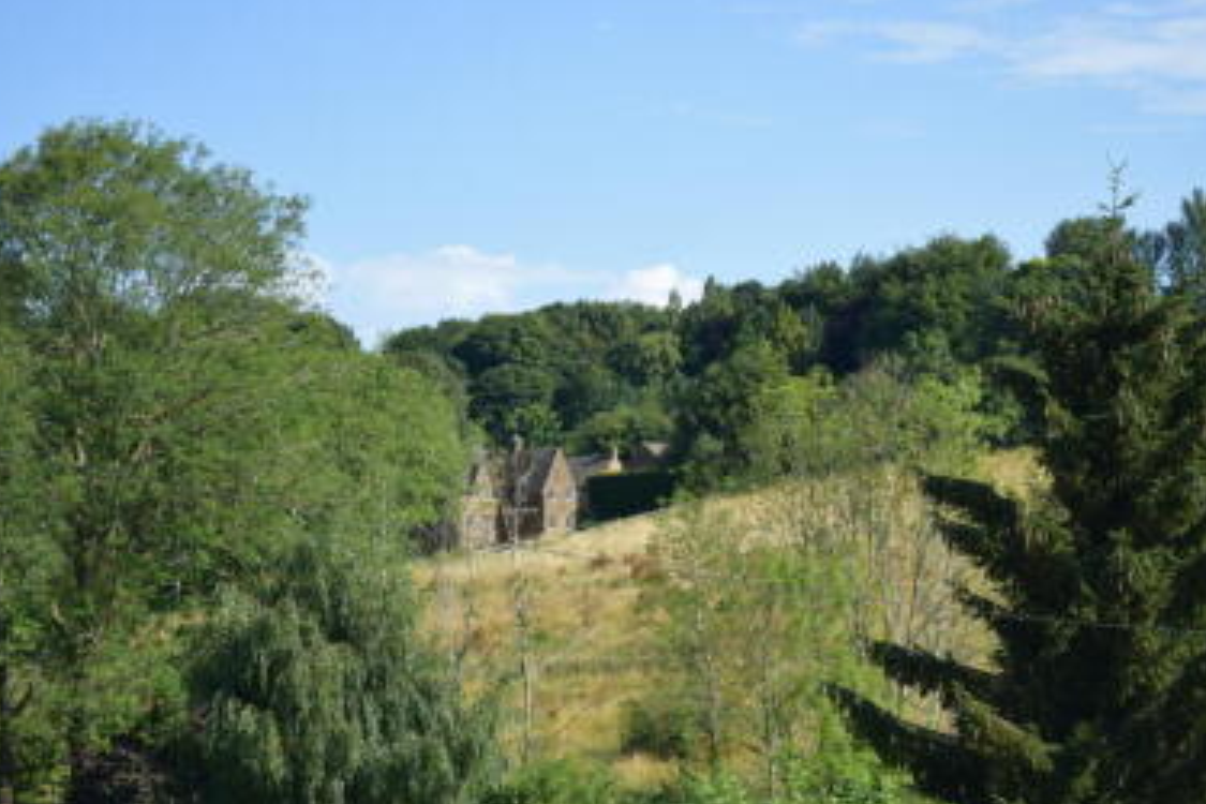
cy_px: 445
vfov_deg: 17.1
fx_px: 2680
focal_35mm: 80
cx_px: 662
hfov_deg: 25.4
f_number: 5
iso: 200
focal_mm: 42
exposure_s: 1/800
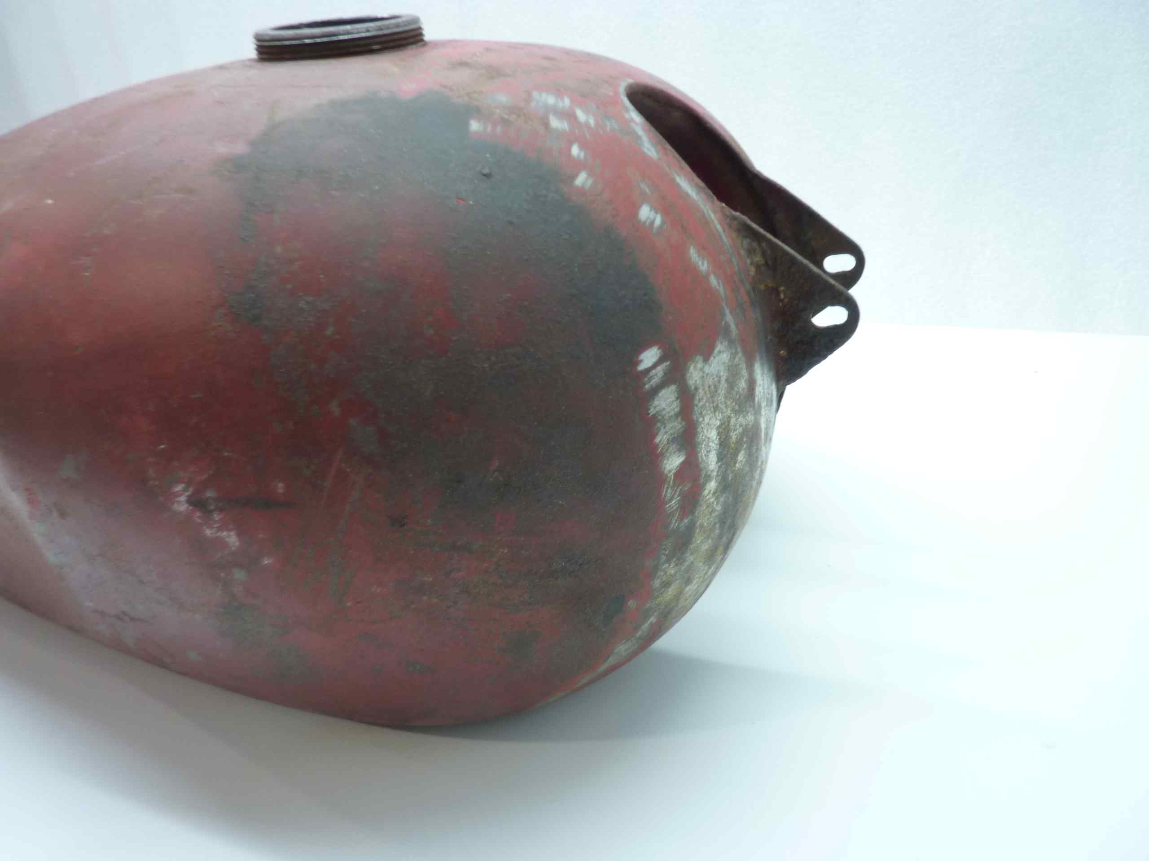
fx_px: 830
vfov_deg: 54.9
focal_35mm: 25
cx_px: 574
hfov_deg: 69.4
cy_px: 430
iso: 125
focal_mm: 4.1
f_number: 3.3
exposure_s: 1/8
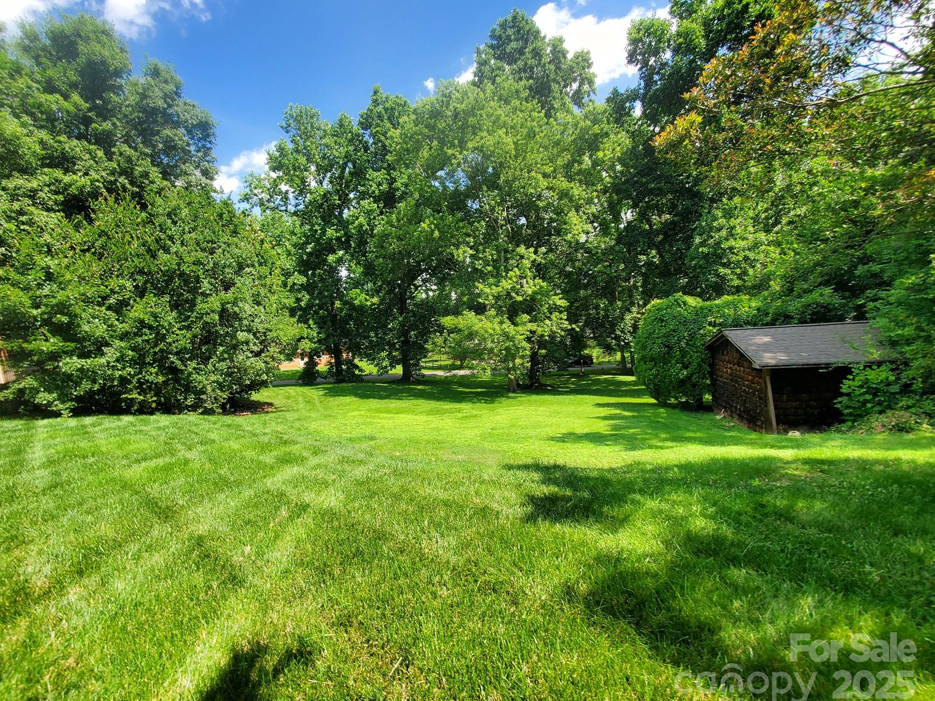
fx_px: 378
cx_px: 449
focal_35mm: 14
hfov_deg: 102.0
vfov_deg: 85.7
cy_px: 348
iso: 50
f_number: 2.2
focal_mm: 1.8
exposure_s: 1/449
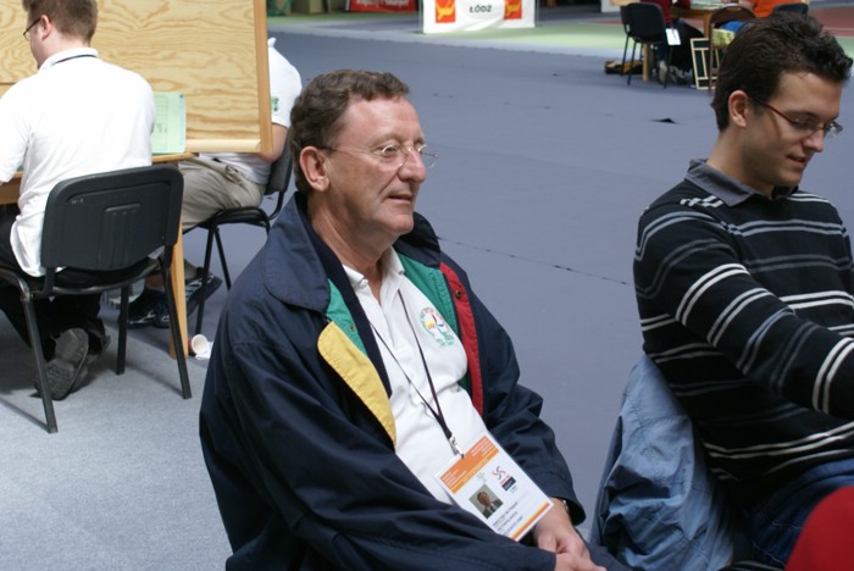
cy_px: 286
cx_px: 427
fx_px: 1424
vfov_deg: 22.7
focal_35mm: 60
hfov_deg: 33.4
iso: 250
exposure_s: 1/60
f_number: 5.6
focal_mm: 40
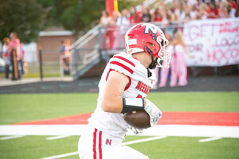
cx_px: 120
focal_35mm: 190
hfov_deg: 10.8
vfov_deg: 7.2
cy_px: 80
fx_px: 1262
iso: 4000
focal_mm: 190
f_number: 5.6
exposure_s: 1/640
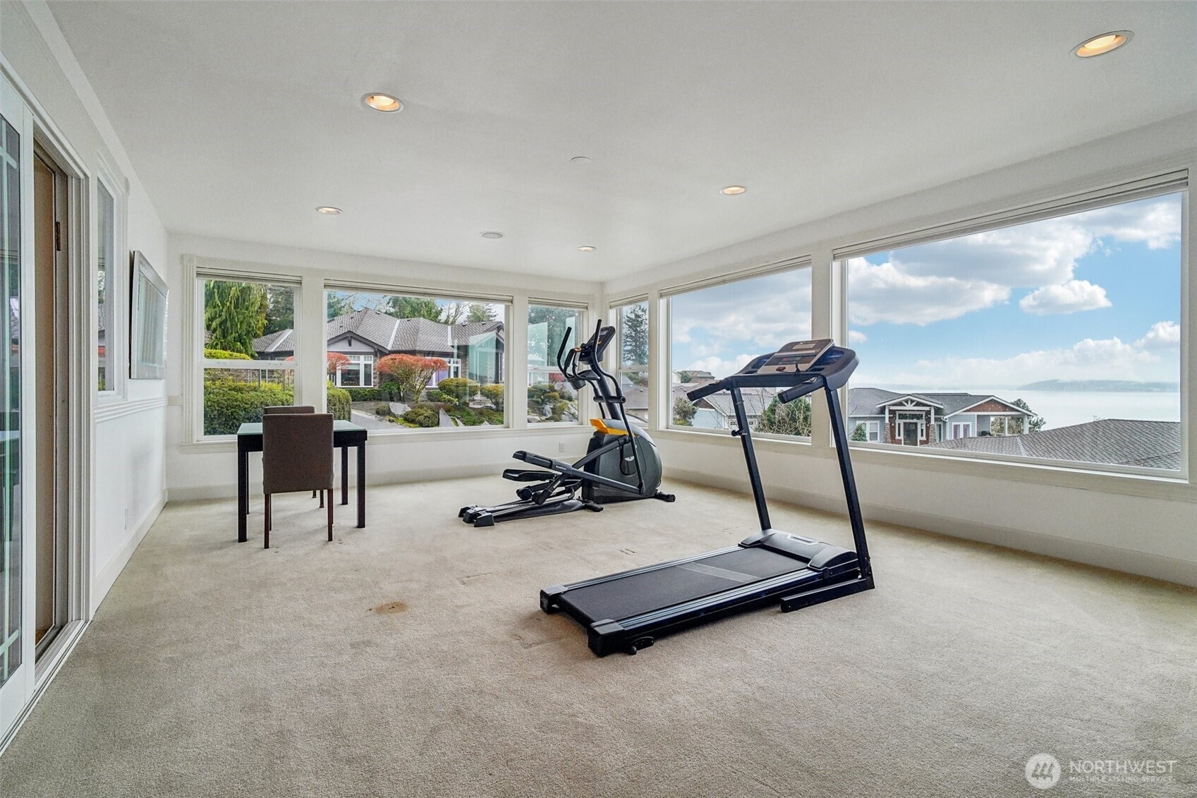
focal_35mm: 16
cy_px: 399
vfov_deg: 73.7
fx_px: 532
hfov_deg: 96.7
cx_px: 598
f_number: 8
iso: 1600
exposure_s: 1/250
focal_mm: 16
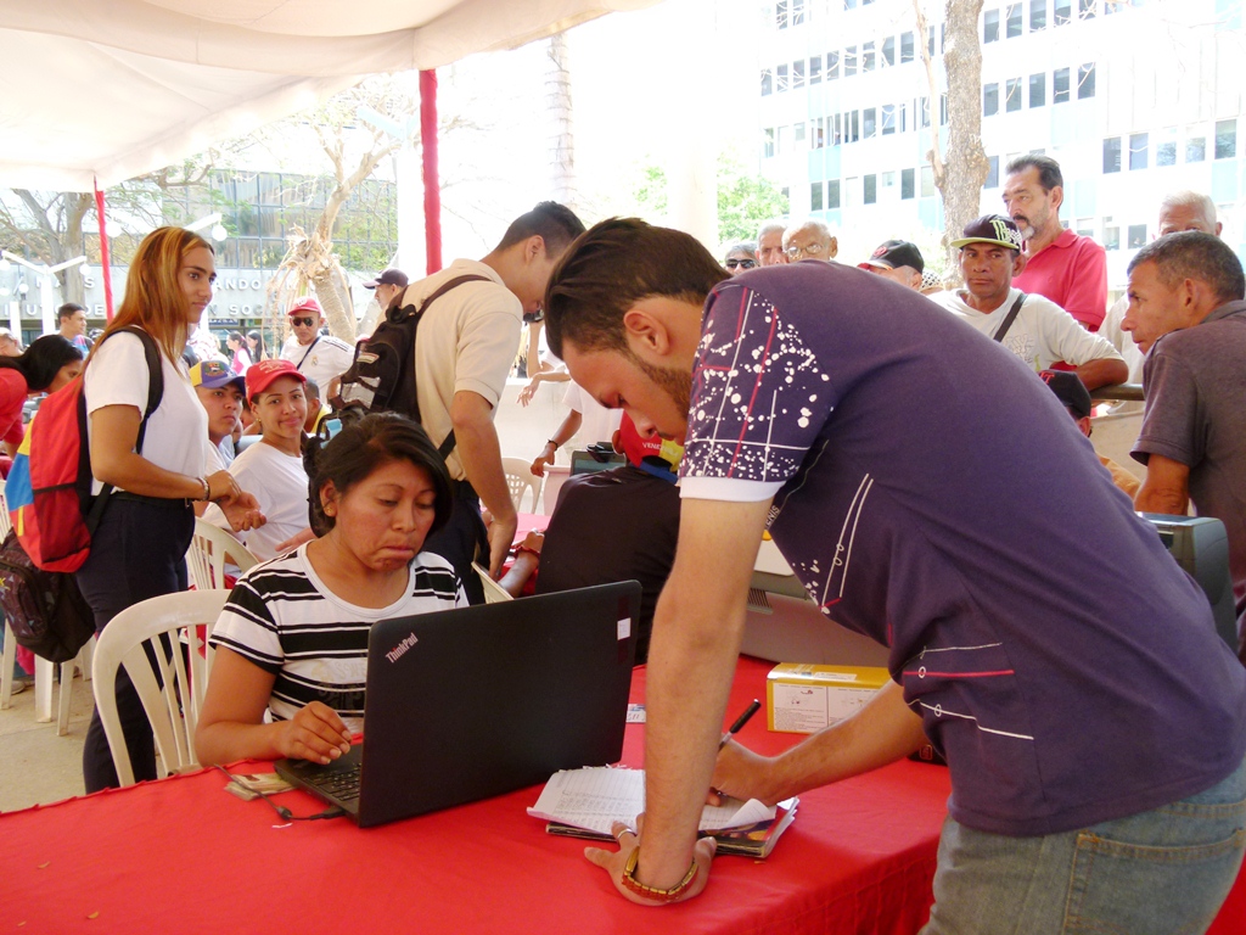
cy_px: 468
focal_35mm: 34
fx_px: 1224
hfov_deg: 54.0
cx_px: 623
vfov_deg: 41.8
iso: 125
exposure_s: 1/60
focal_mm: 6.2
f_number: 3
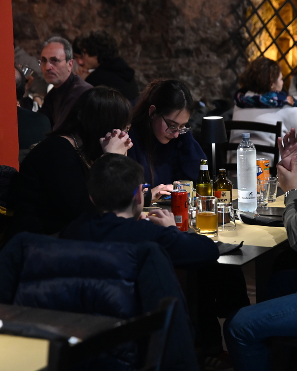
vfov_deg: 18.3
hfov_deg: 14.6
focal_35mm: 105
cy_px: 182
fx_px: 1153
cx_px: 204
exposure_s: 1/160
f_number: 2.8
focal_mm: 70
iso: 5000
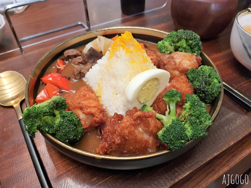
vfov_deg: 53.1
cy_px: 94
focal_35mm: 26
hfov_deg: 67.3
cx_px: 126
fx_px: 189
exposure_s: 1/40
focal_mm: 4.32
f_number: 1.7
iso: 250
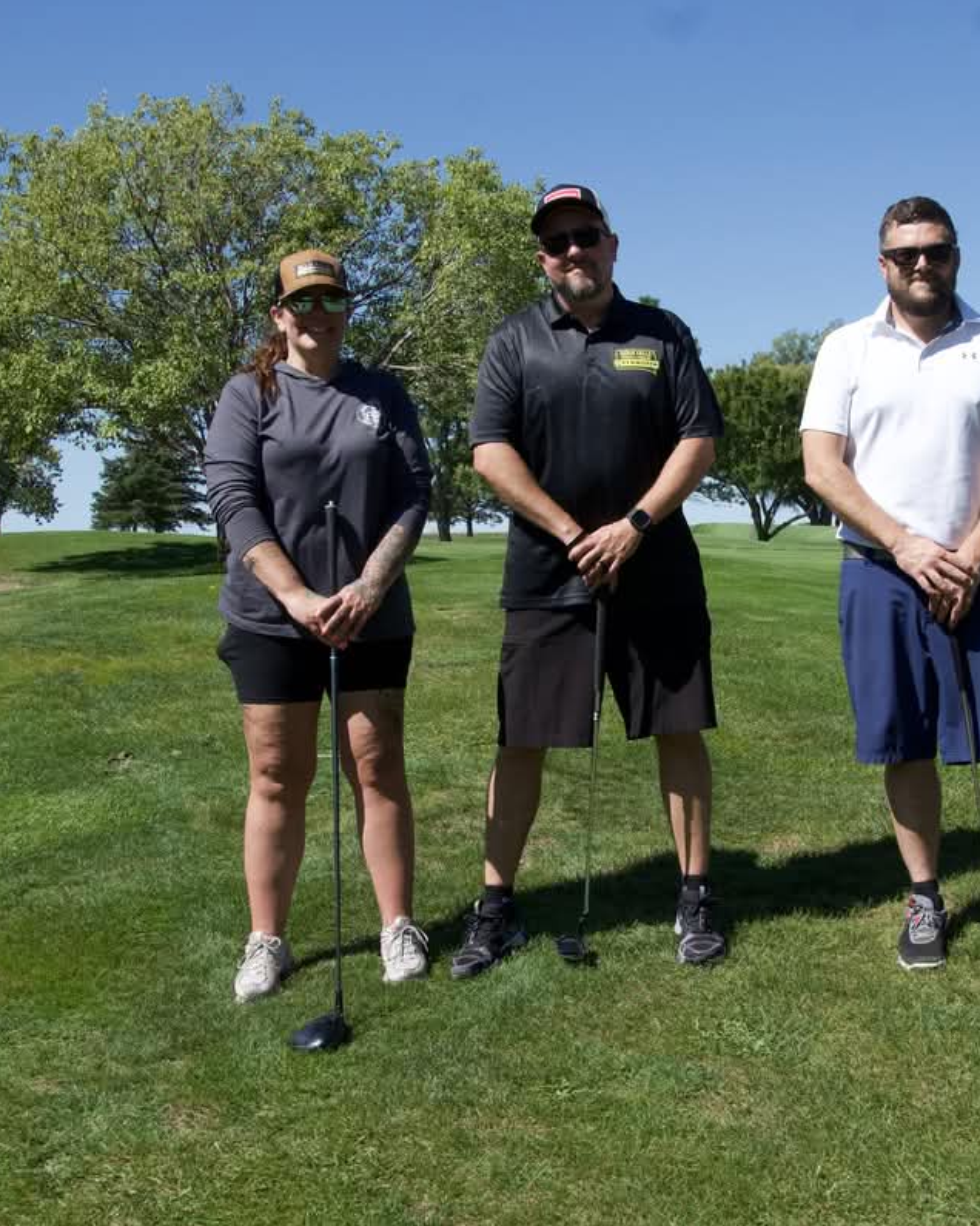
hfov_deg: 29.3
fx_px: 1849
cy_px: 611
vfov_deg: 36.7
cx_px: 712
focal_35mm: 51
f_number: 9.5
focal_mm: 24
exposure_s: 1/3000
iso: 1250
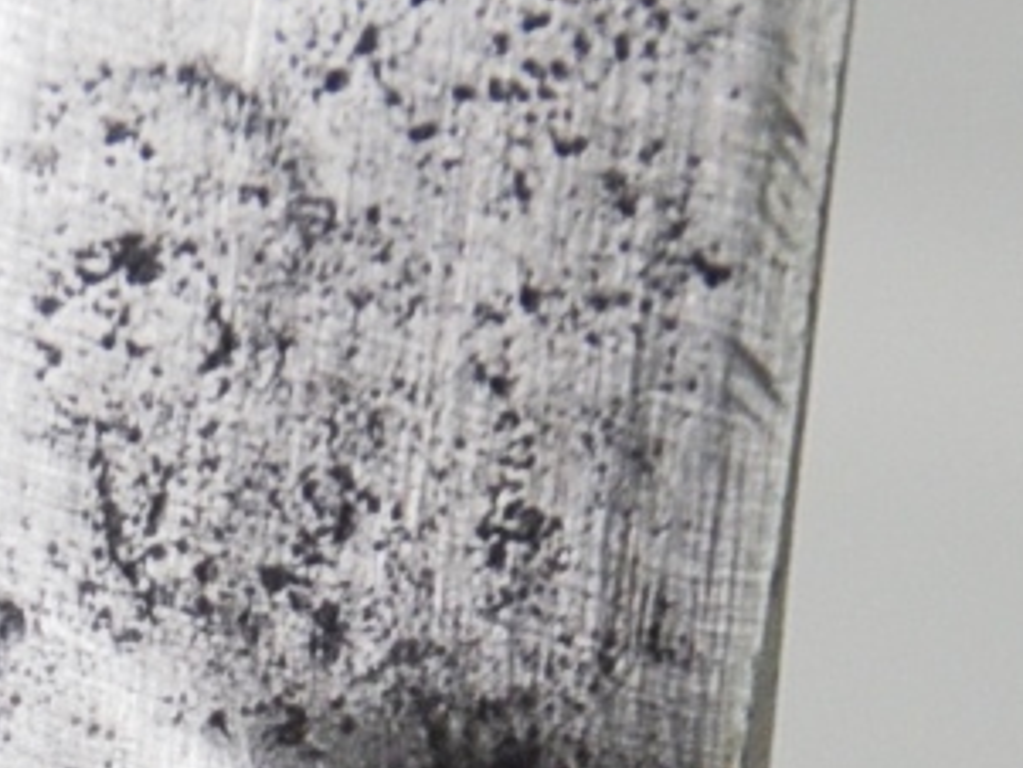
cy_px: 1522
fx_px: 47006
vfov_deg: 0.9
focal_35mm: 1590
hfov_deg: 1.2
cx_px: -289
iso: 320
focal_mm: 135
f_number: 5.6
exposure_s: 1/500
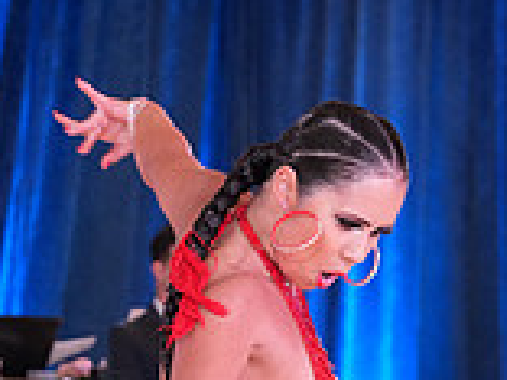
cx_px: -57
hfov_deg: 6.8
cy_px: 549
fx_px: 4233
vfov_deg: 5.1
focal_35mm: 289
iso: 2000
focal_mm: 81
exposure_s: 1/200
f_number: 5.6
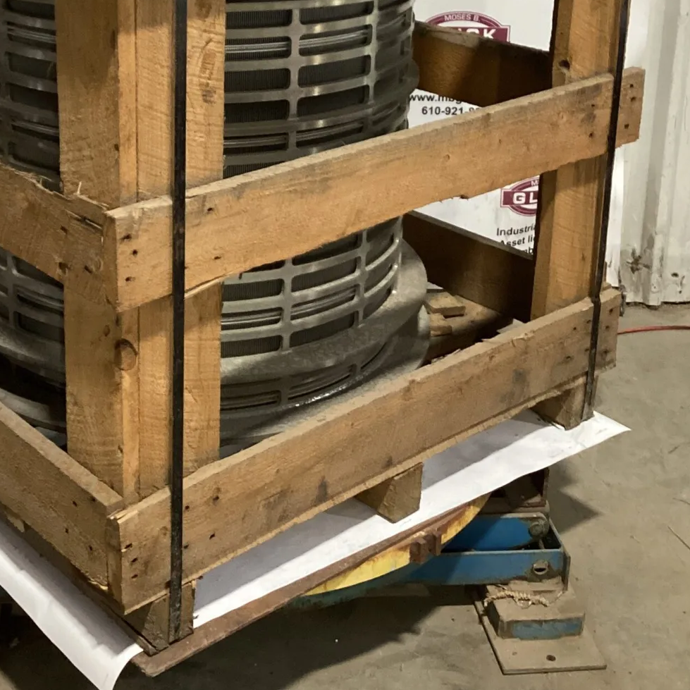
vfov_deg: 29.8
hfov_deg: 30.4
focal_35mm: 56
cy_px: 125
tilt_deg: -16.5
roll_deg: +0.9
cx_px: 244
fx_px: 1263
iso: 320
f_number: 2.4
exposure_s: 1/33
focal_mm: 3.3
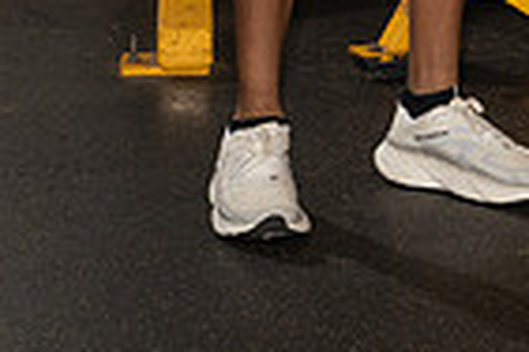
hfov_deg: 9.2
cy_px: -457
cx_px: 461
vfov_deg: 5.9
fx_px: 3277
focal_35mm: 223
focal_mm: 70
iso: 400
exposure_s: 1/250
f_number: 8
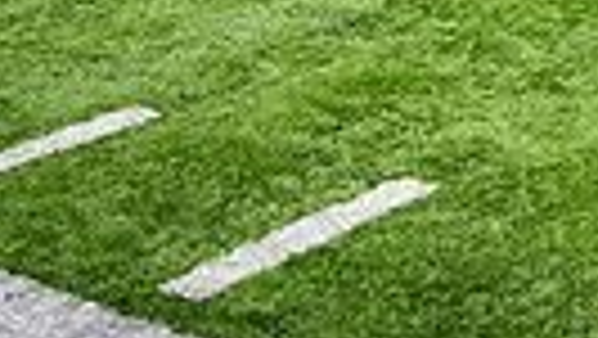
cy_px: -412
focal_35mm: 110
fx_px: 1745
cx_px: 796
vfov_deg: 10.0
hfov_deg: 18.0
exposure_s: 1/500
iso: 100
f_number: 2.8
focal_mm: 24
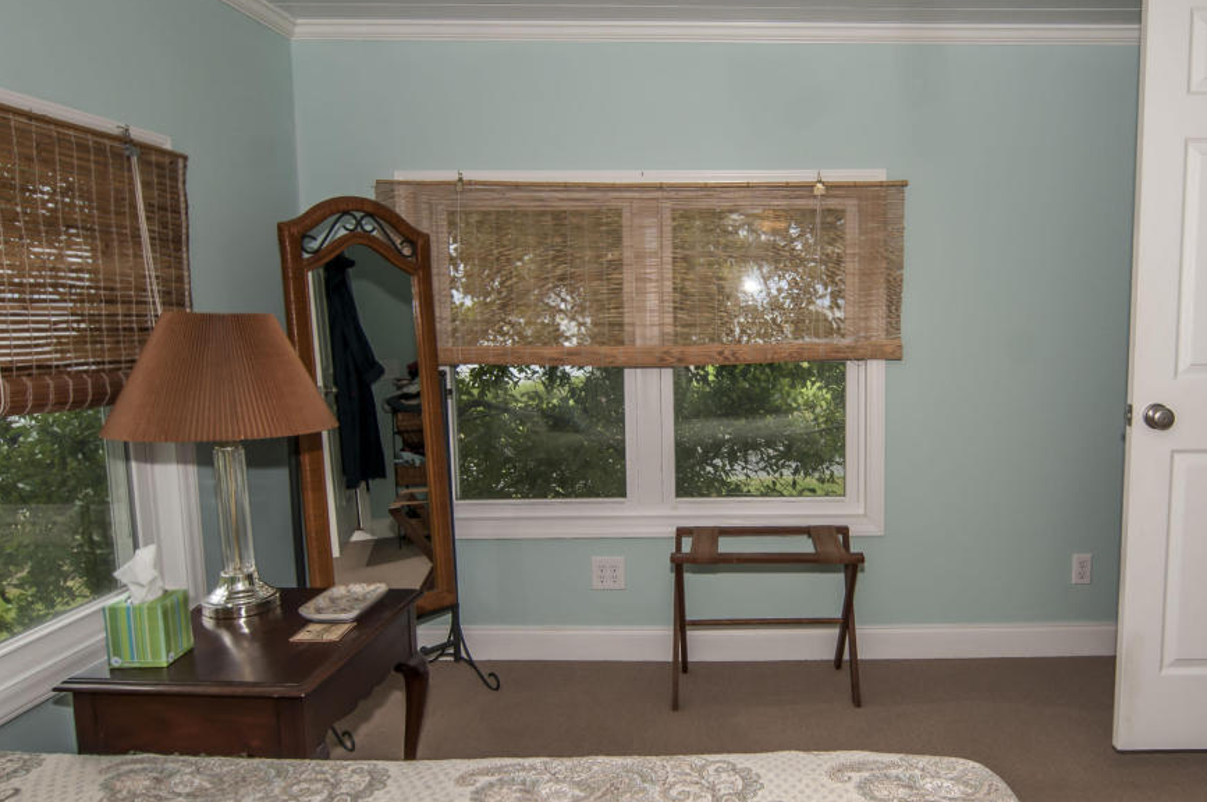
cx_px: 759
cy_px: 391
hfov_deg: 72.5
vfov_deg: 53.0
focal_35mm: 24
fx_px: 804
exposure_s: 1/60
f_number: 5.6
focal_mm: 12
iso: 250
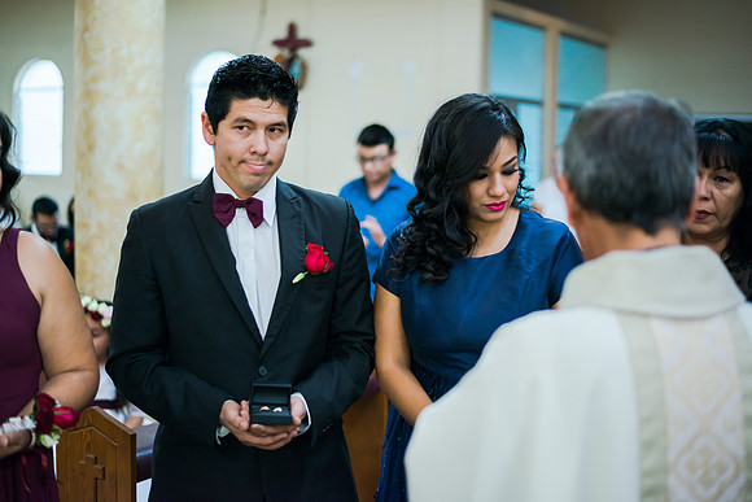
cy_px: 251
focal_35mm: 50
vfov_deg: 27.0
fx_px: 1045
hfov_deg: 39.6
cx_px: 376
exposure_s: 1/320
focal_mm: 50
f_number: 1.8
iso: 1000
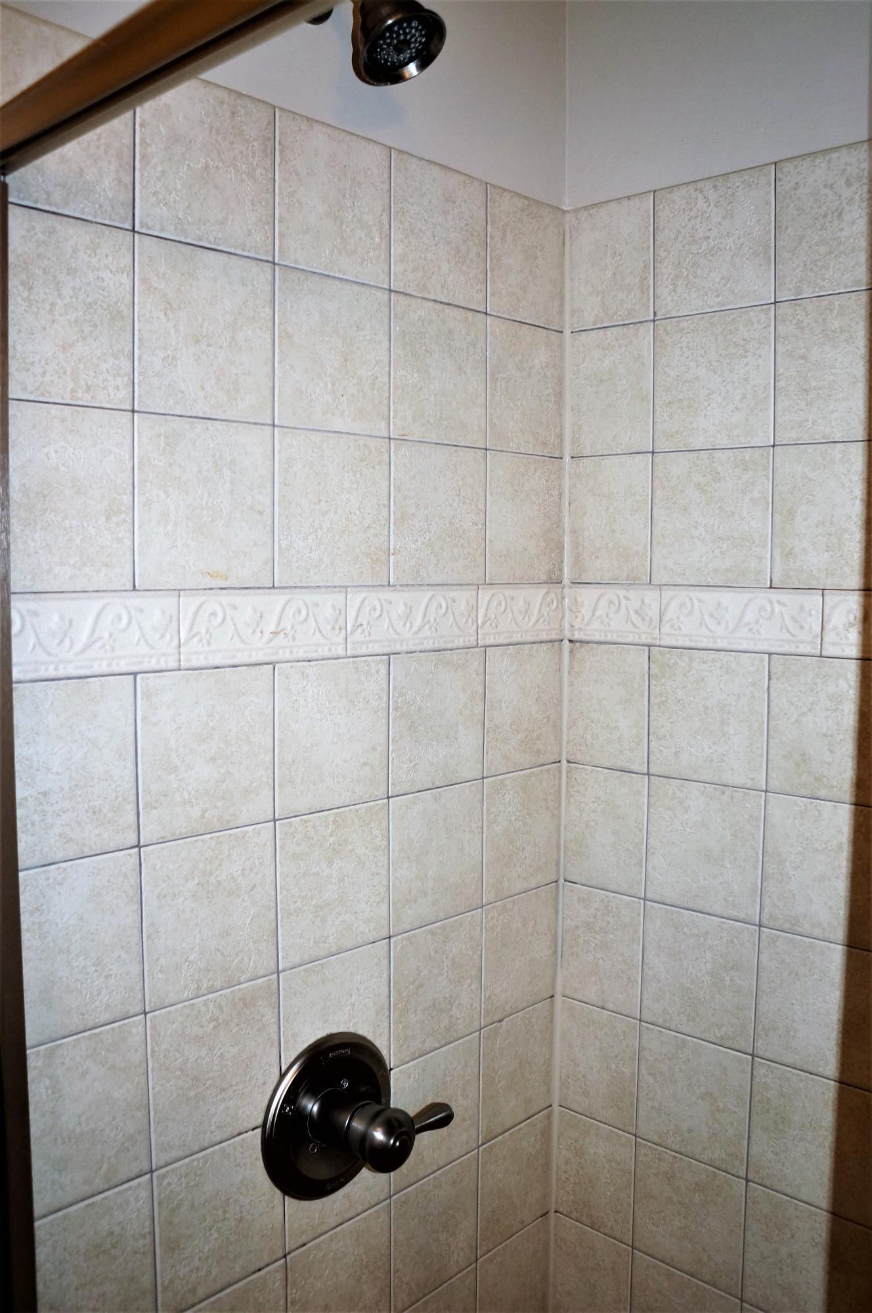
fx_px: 1093
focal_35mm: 30
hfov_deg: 43.5
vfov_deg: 62.0
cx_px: 436
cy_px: 656
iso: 800
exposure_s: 1/60
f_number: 4
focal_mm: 20
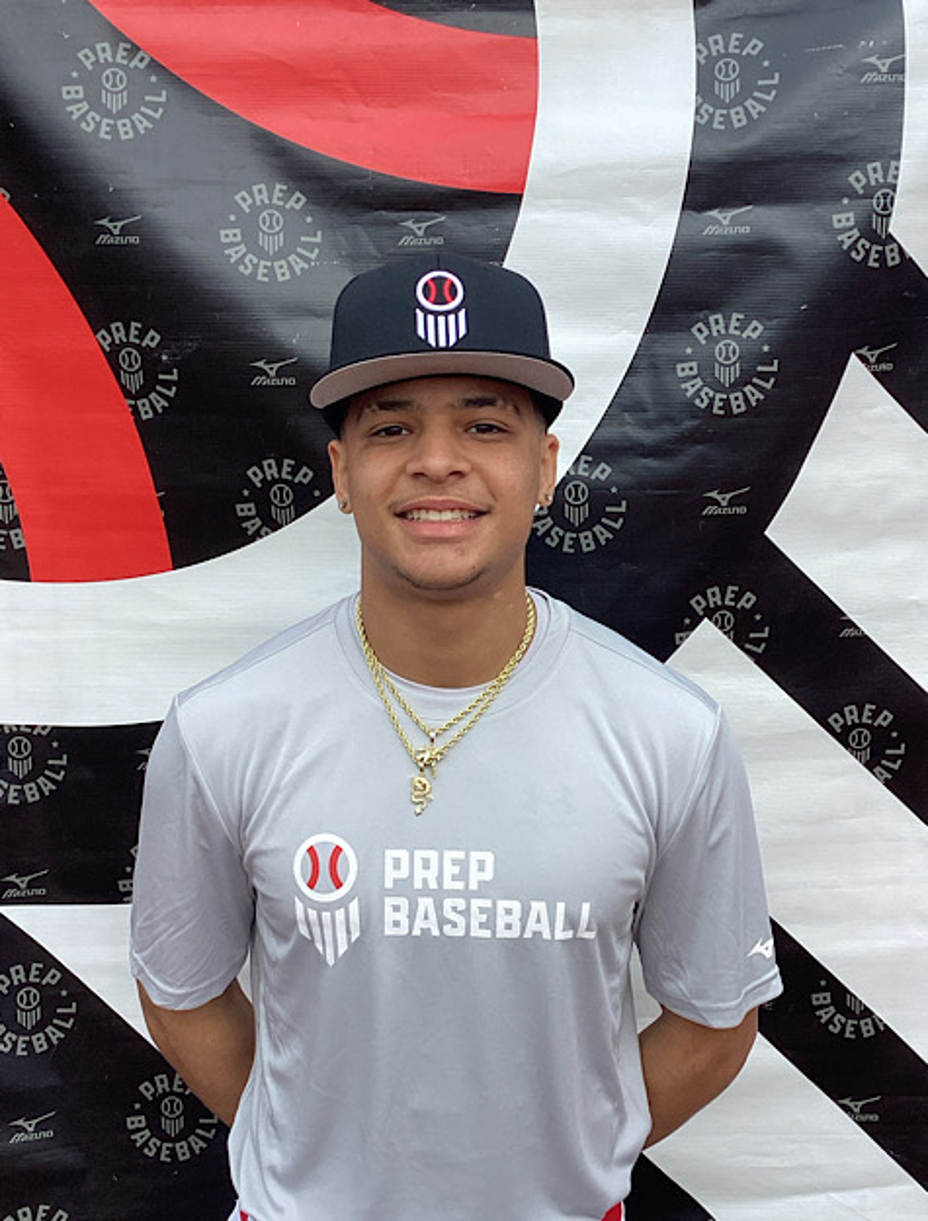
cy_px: 610
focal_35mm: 31
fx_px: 1099
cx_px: 464
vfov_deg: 58.1
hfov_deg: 45.8
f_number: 2.4
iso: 25
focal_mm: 3.3
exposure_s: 1/365
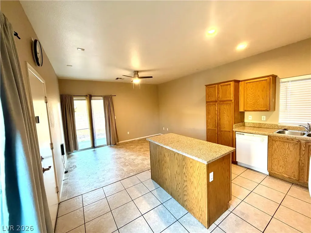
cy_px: 116
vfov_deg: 85.7
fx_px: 126
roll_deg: +2.8
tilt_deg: -5.7
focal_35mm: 14
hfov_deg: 102.1
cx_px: 156
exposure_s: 1/60
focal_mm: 2.22
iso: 250
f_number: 2.2
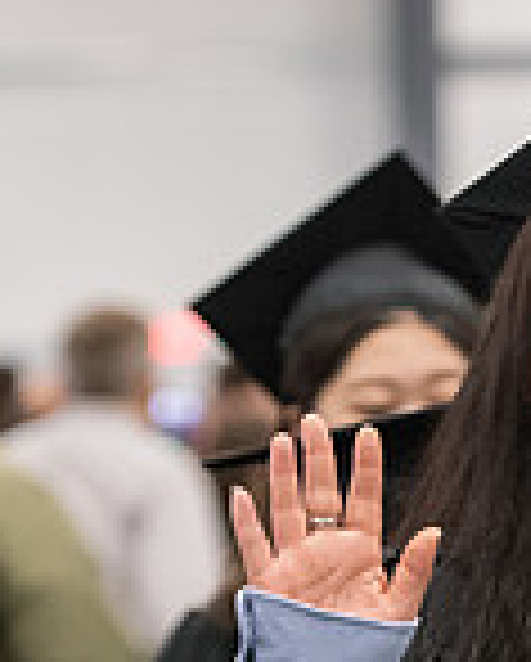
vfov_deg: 5.1
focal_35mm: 377
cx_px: 675
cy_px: 574
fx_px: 7391
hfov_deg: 4.1
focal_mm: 102
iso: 3200
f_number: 3.2
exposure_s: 1/200
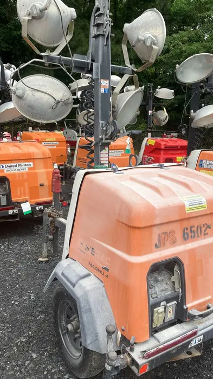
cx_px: 123
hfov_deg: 36.6
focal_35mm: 32
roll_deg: -1.9
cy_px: 187
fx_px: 321
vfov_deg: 61.0
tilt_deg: -12.8
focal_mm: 3.99
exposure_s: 1/571
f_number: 1.8
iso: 32
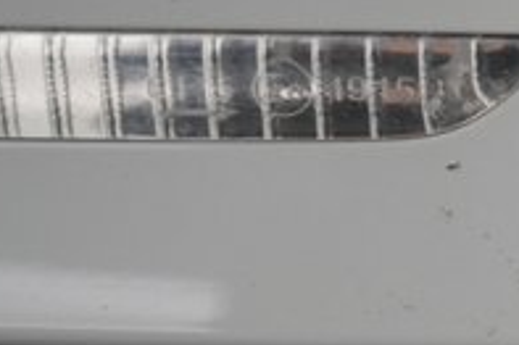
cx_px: 804
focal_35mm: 91
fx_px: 1311
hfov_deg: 19.3
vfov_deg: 14.8
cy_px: 26
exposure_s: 1/100
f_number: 4.5
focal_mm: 28
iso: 1600
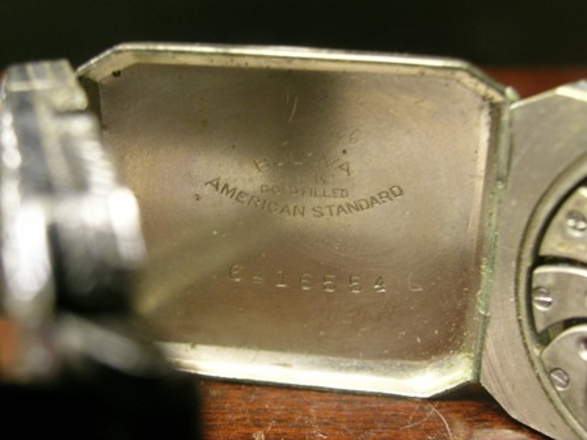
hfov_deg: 38.2
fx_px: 848
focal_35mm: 50
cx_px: 294
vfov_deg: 29.1
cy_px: 220
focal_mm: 10.3
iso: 151
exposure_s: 1/4
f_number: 4.8
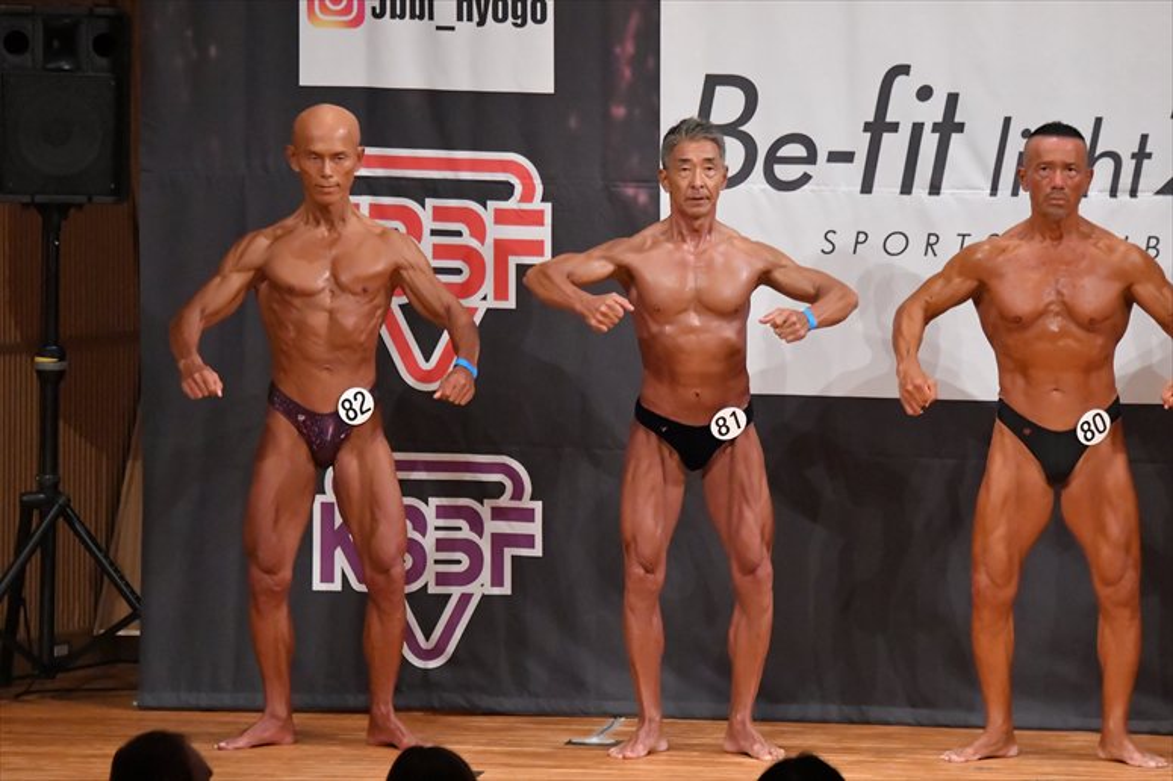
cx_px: 586
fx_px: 9282
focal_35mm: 285
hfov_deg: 7.2
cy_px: 390
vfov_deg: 4.8
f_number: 5.6
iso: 10000
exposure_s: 1/400
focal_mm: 190
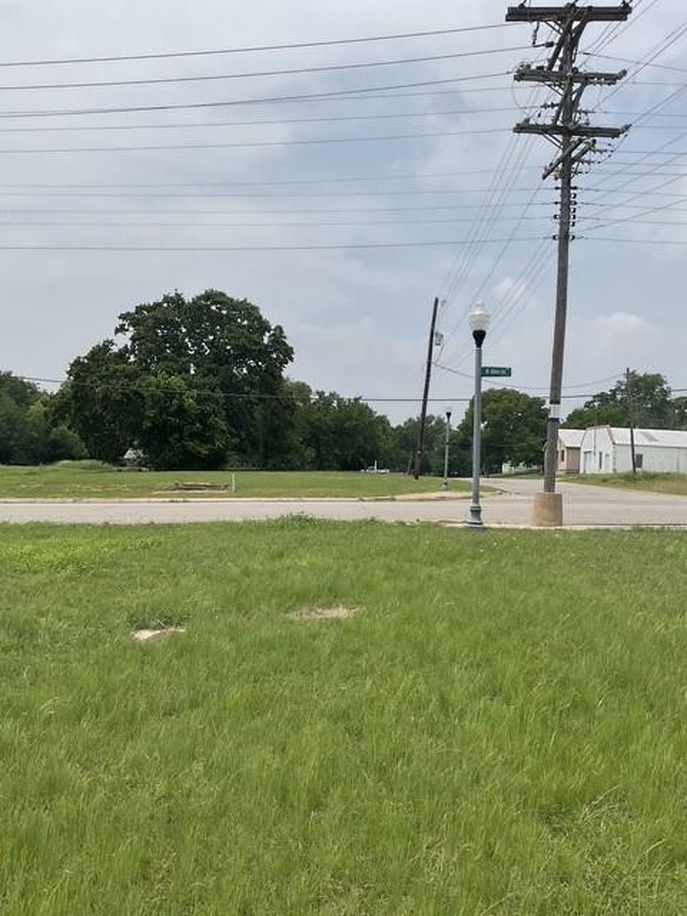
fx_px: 767
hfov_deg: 48.2
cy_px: 458
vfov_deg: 61.7
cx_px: 344
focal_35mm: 29
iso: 16
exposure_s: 1/3322
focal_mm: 3
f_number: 1.8
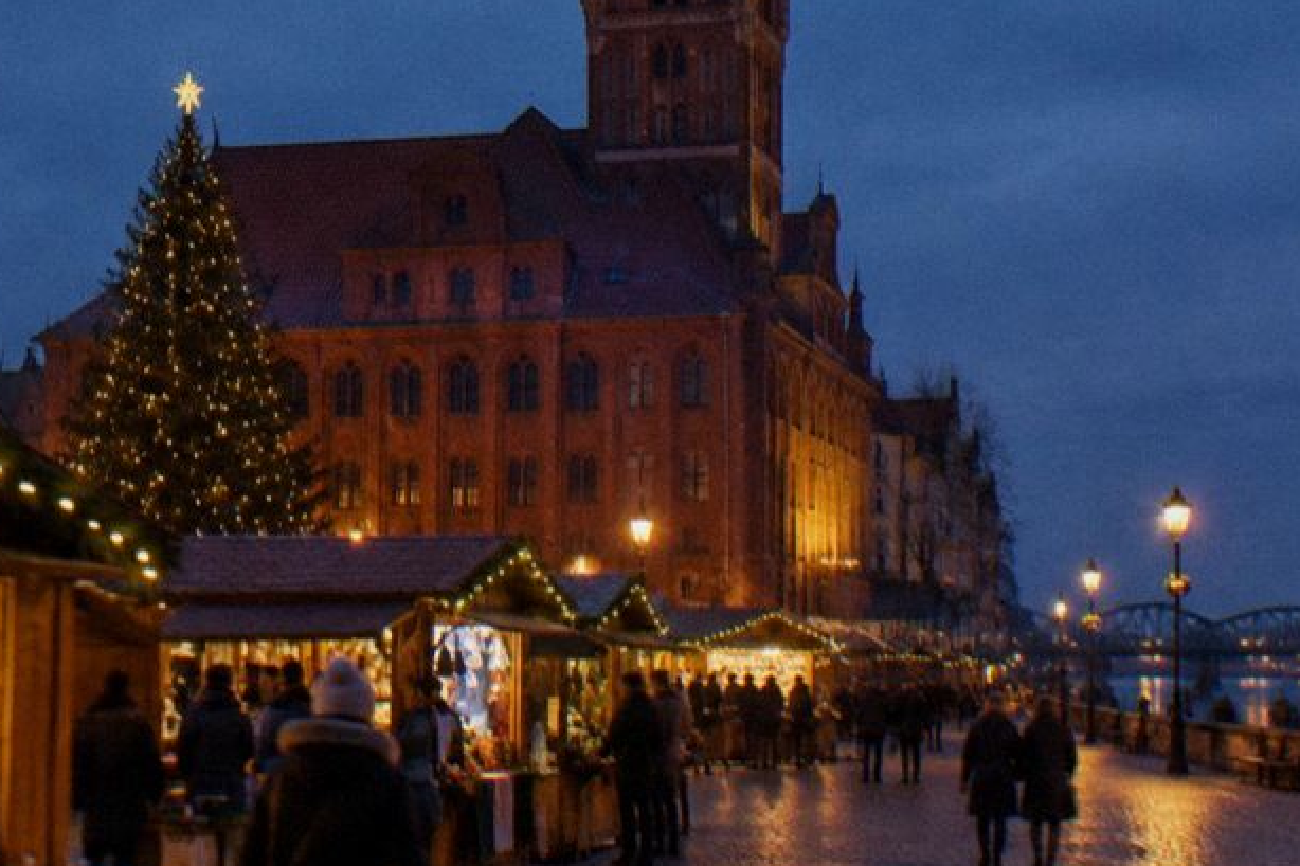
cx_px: 688
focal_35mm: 57
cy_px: 411
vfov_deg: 23.8
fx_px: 2058
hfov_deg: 35.1
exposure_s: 1/25
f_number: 8
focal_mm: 35
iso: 6400
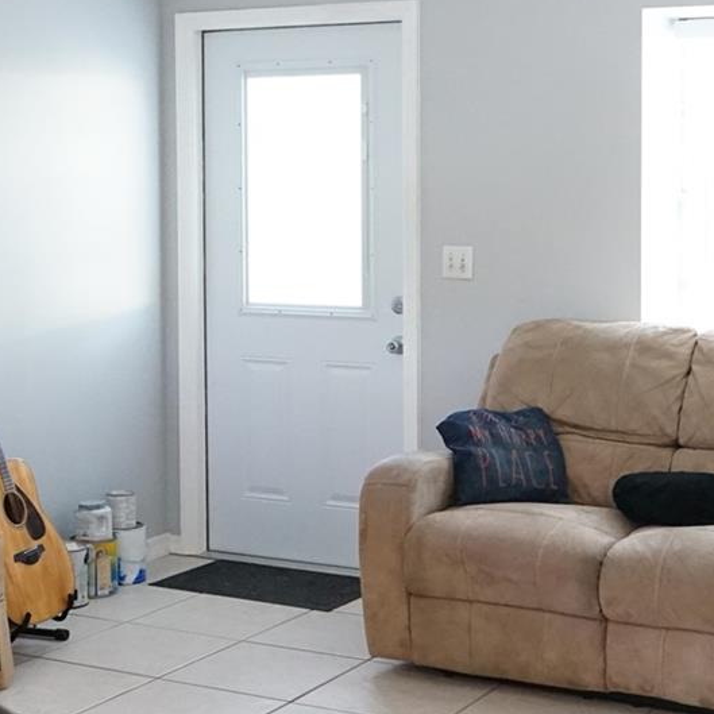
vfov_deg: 23.9
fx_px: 1680
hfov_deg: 24.0
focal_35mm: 72
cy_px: 227
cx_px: 359
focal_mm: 28
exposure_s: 1/60
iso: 5000
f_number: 6.3
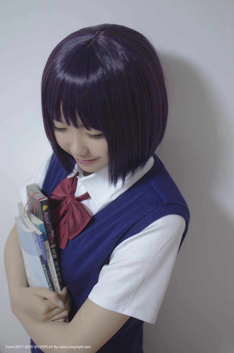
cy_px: 176
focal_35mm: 52
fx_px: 515
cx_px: 117
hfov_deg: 25.6
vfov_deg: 37.9
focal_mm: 35
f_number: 1.8
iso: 400
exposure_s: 1/80
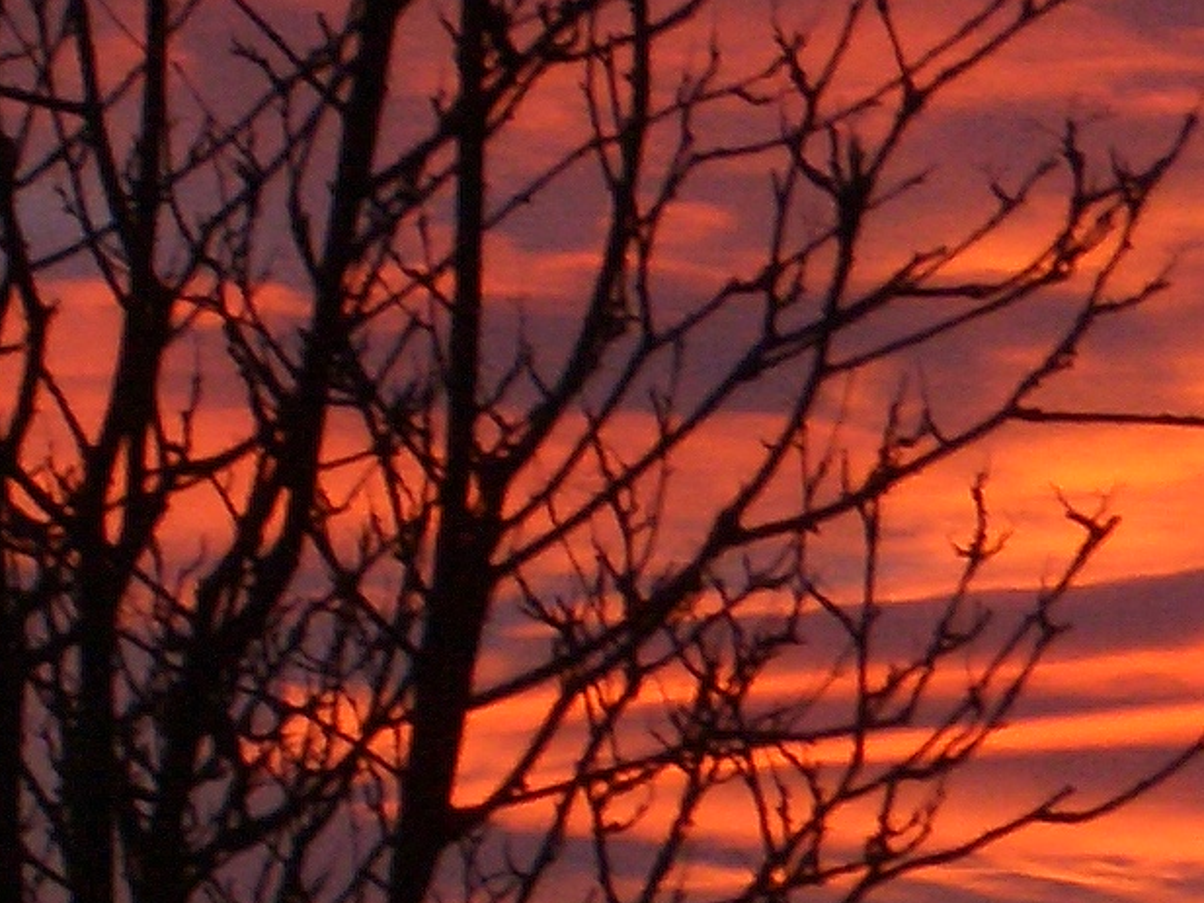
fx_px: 13637
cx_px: 1969
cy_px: 507
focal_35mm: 392
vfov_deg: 3.8
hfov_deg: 5.0
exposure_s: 1/80
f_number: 4.8
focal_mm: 17.4
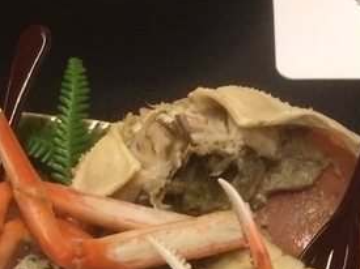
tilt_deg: -62.2
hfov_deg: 18.1
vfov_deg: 12.7
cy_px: 453
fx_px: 1123
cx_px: 103
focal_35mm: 108
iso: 125
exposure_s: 1/30
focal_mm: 4.15
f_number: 2.2
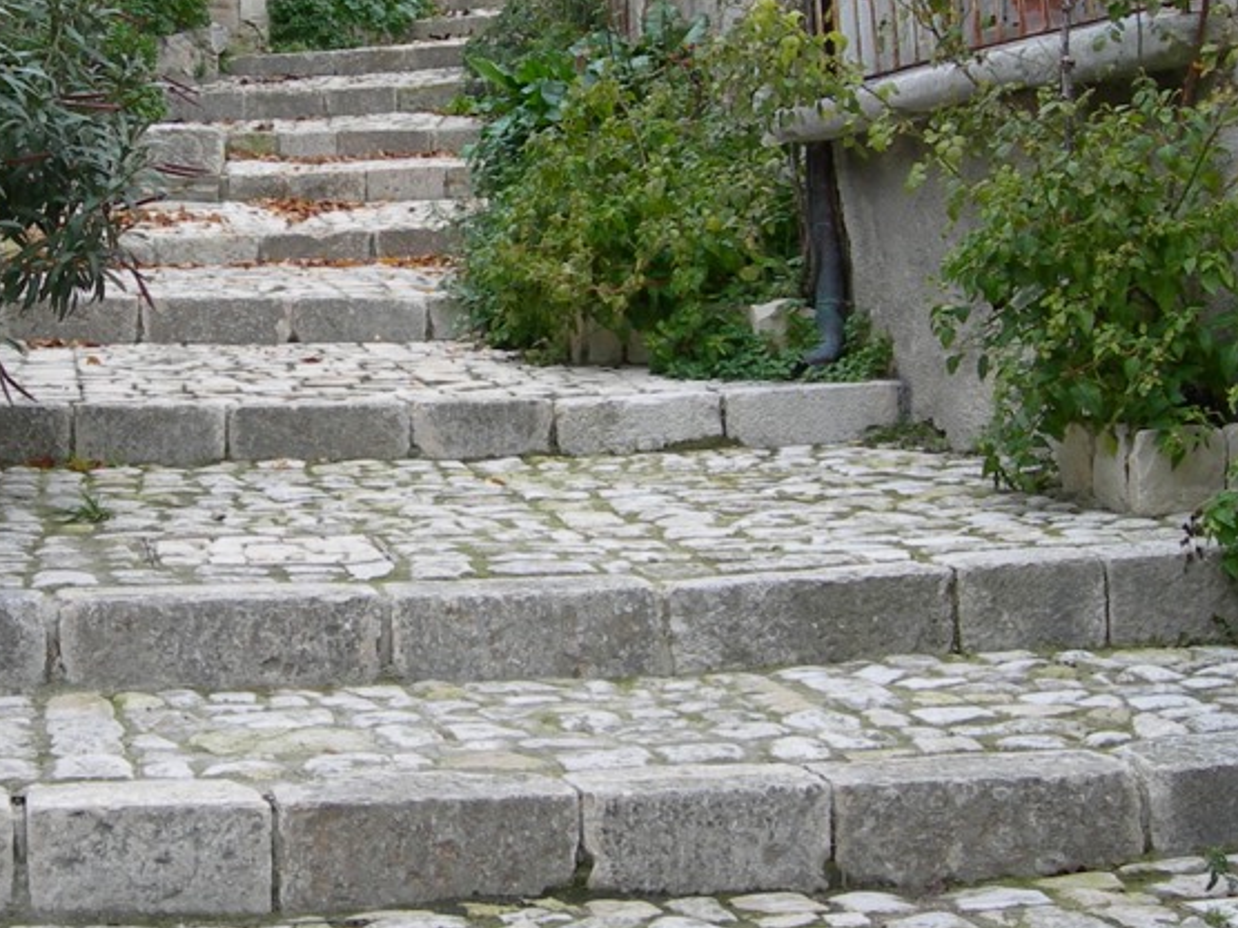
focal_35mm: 82
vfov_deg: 18.0
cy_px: 334
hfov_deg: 23.5
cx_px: 238
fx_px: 2933
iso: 50
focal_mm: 7.8
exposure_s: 1/88.7
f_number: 2.8
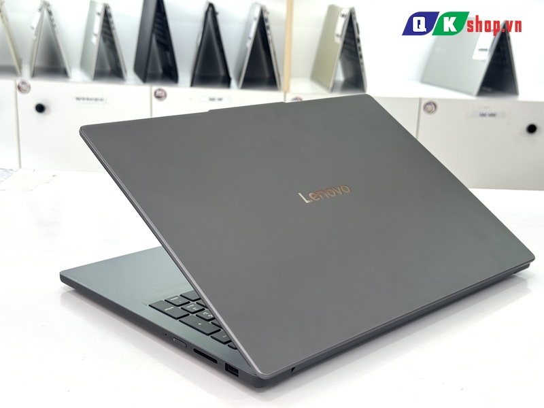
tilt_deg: -16.0
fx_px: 754
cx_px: 272
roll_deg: -1.4
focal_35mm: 48
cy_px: 204
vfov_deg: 30.3
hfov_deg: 39.7
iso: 50
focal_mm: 6.76
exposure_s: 1/121
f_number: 1.78
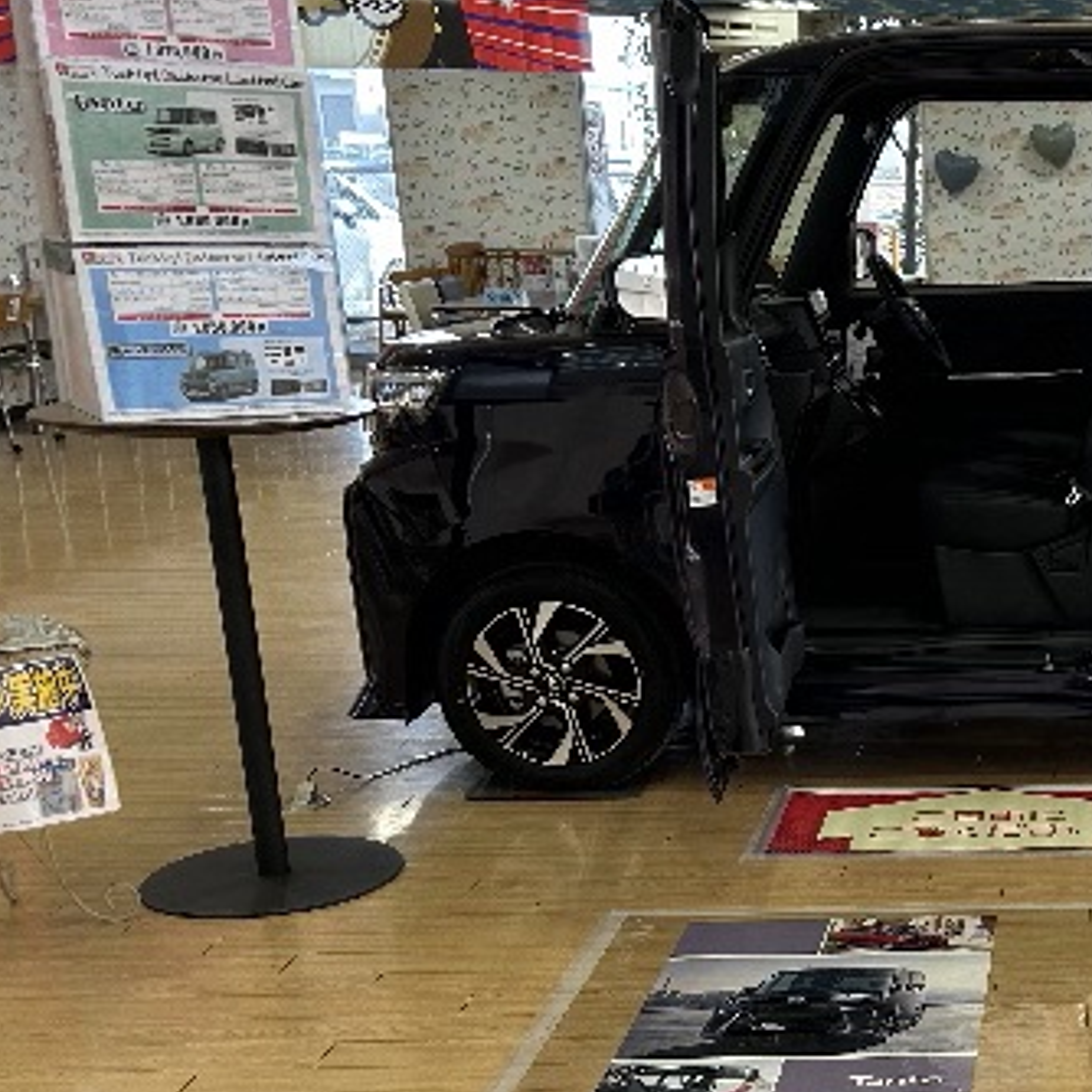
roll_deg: +0.0
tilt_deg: -17.1
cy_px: 791
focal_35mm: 55
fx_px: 1963
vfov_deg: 30.7
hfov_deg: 28.0
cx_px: 1233
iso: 40
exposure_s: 1/152
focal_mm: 5.7
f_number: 1.5
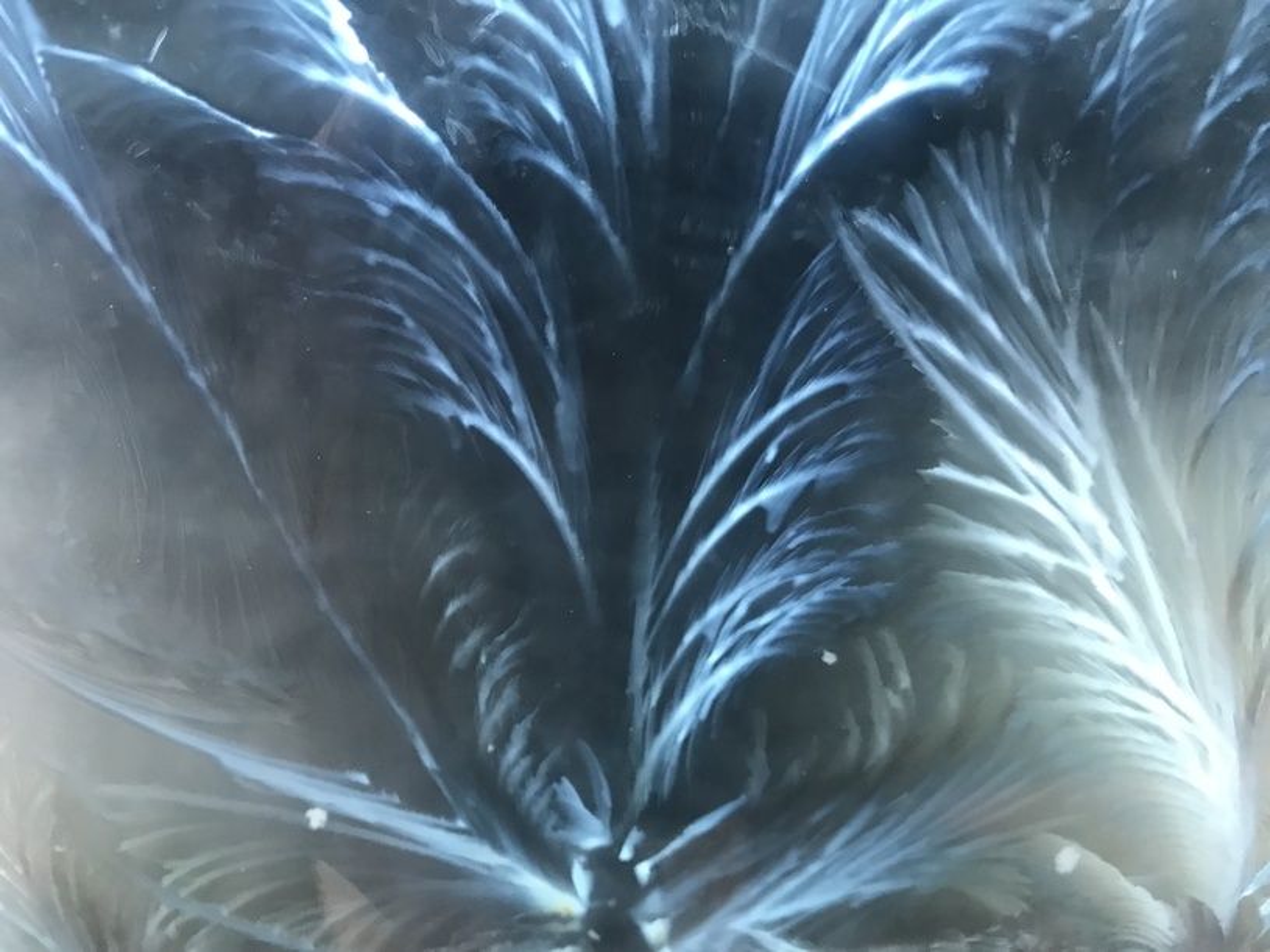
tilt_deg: -24.2
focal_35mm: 28
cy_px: 476
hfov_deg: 63.5
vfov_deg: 49.7
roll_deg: -1.1
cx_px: 635
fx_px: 1027
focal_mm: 3.99
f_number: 1.8
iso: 64
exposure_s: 1/15
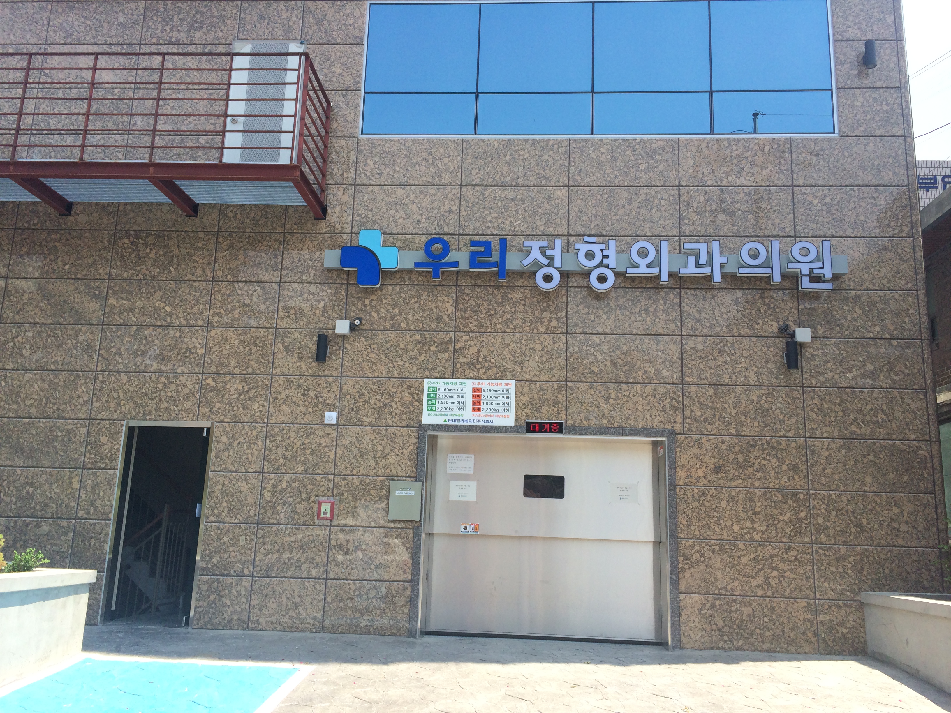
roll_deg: -1.7
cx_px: 476
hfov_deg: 61.7
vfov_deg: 48.2
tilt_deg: +11.9
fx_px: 797
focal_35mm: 29
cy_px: 356
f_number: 2.2
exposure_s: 1/954
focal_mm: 4.15
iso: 32
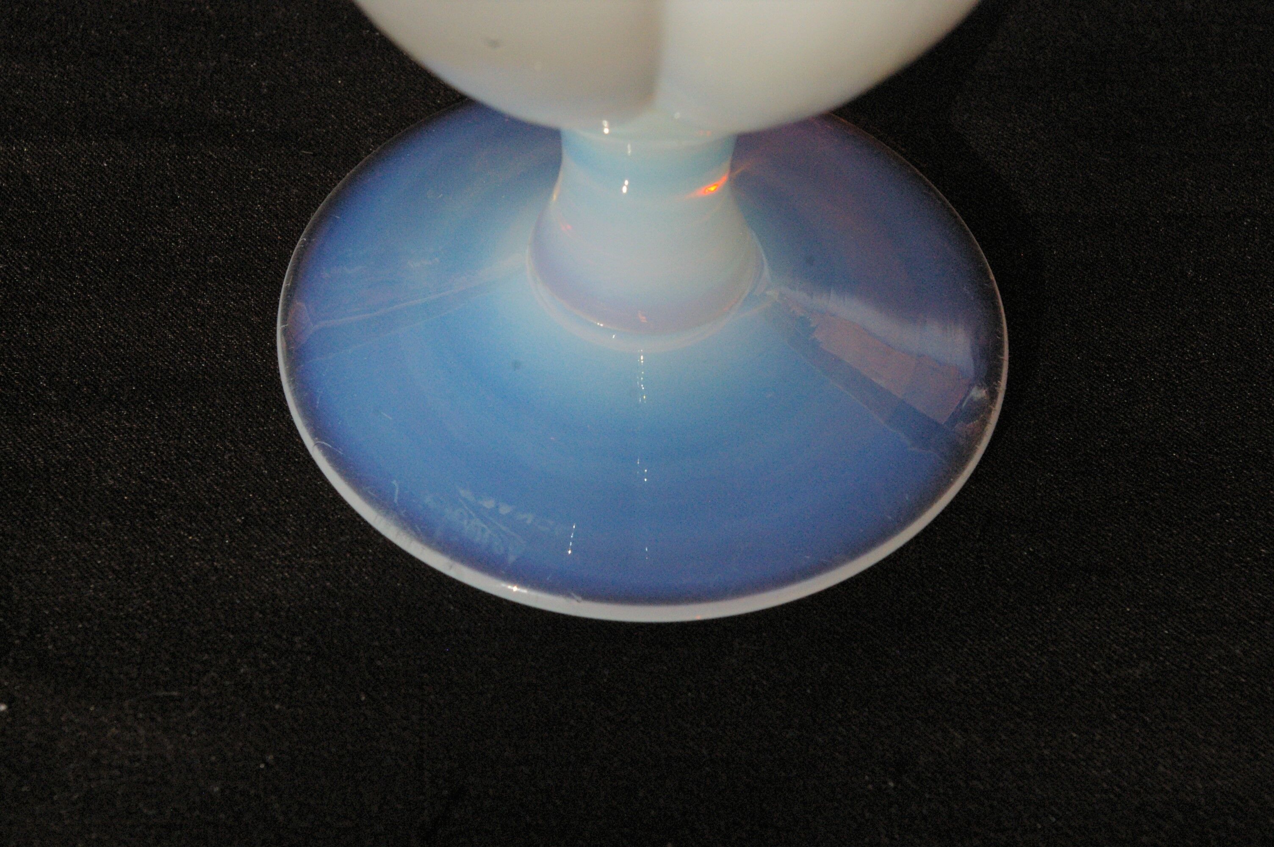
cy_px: 424
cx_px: 637
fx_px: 1379
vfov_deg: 34.1
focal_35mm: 39
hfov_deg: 49.6
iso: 1600
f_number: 8
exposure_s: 1/750
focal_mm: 26
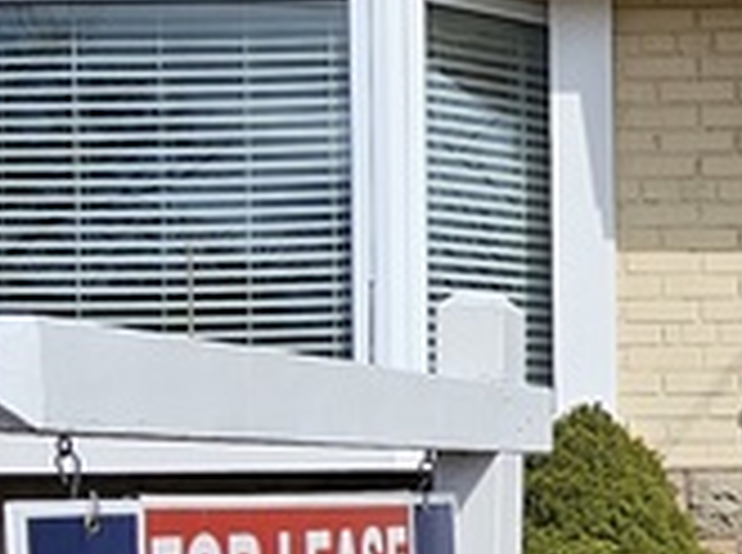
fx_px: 1690
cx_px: 1030
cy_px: 608
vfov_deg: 17.9
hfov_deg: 21.7
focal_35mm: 79
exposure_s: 1/3598
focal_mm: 2.2
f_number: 2.2
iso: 50
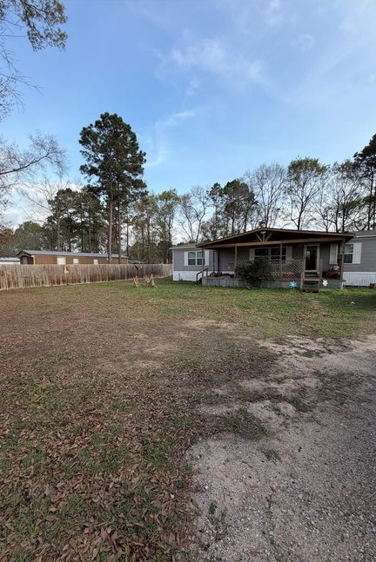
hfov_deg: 77.1
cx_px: 167
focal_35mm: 15
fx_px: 235
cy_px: 289
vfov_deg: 100.3
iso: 40
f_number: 2.2
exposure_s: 1/518
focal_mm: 2.22
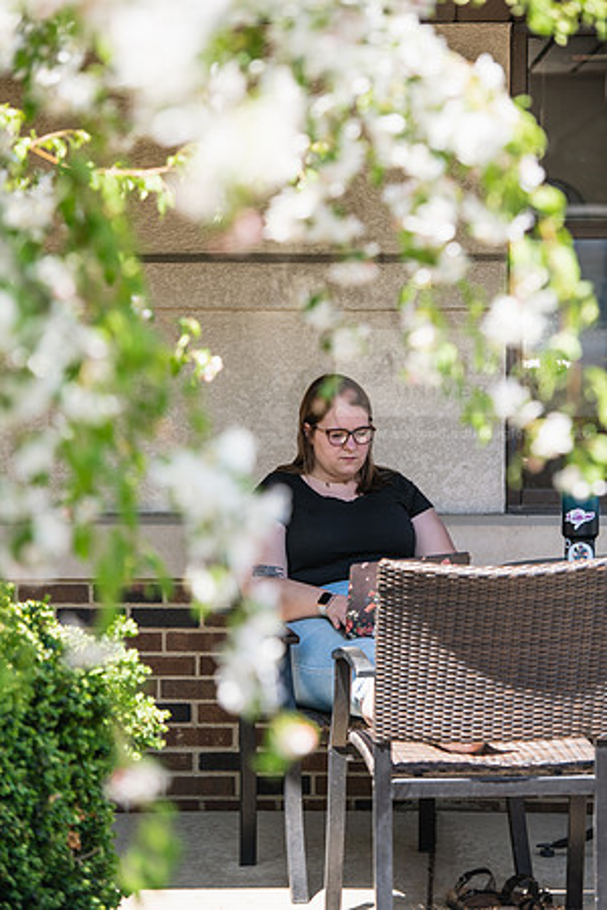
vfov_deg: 15.2
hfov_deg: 10.2
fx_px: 3414
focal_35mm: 135
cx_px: 304
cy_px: 455
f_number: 3.5
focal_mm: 135
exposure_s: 1/200
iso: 80
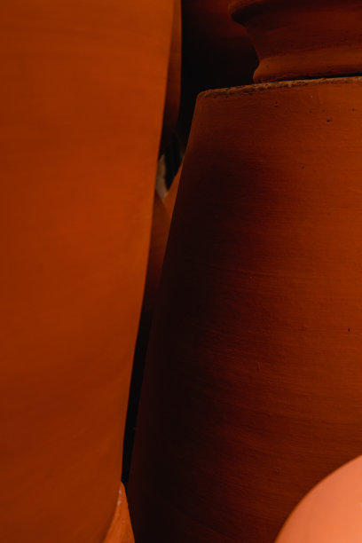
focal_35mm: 44
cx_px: 181
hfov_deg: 30.5
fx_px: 664
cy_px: 272
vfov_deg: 44.5
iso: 400
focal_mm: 44
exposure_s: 1/250
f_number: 5.6
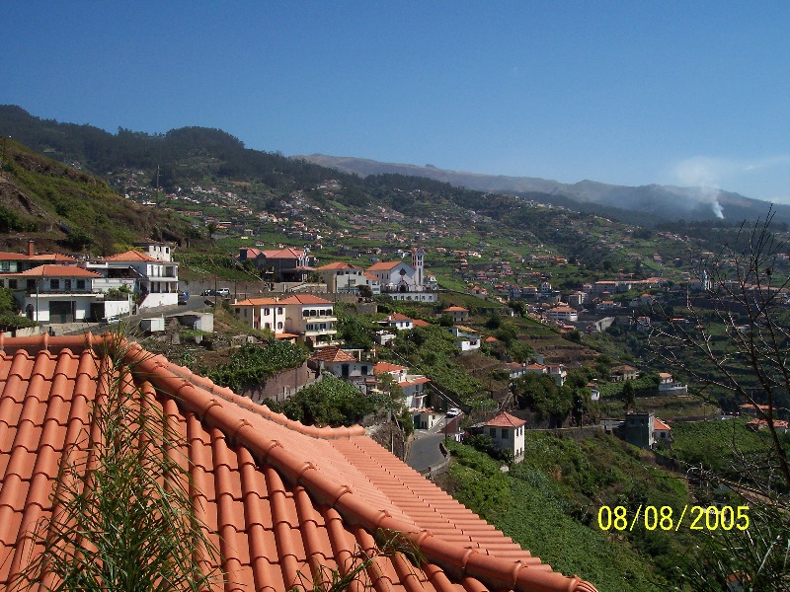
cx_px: 395
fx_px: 867
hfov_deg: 49.0
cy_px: 296
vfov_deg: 37.7
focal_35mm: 38
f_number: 4.8
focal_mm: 8
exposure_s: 1/1000
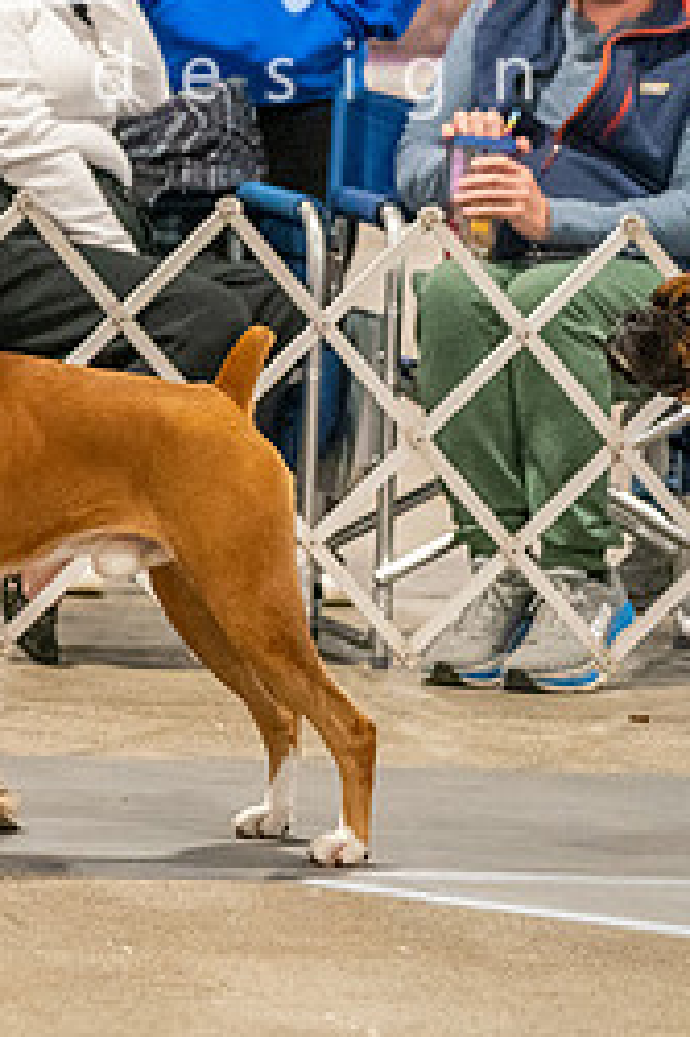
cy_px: 223
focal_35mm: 399
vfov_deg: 5.2
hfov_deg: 3.4
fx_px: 11486
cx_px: -64
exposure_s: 1/250
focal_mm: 148
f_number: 3.5
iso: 6400
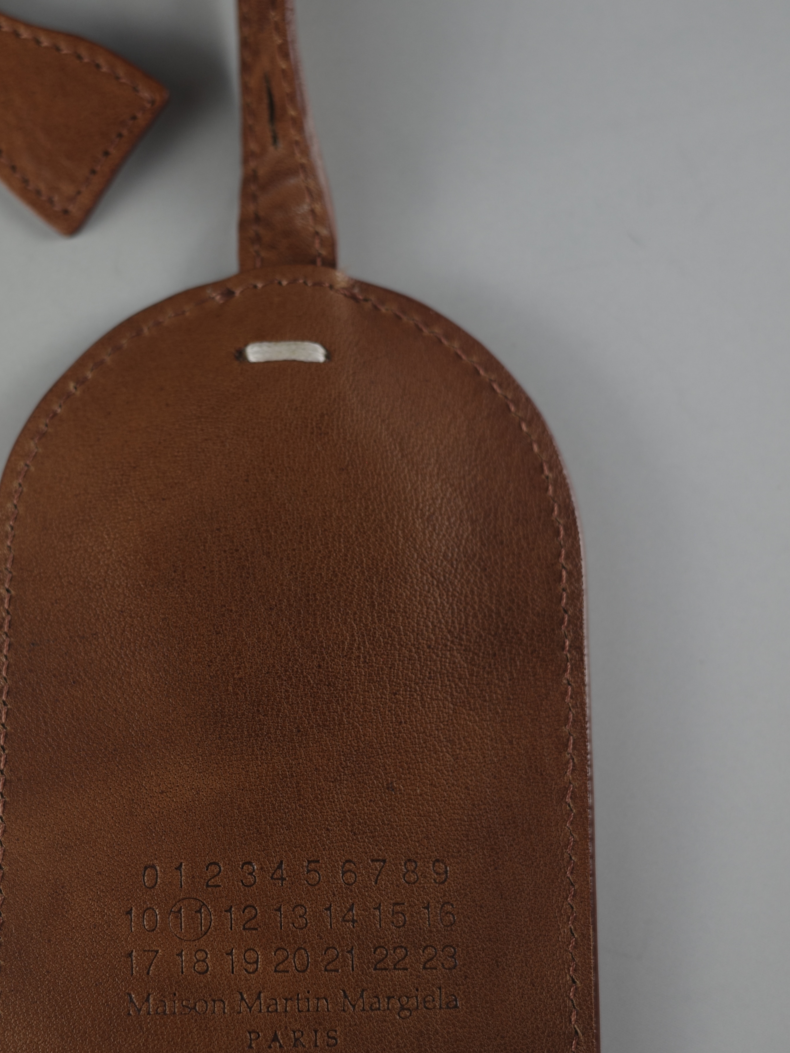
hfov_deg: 23.6
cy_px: 612
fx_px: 1886
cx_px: 292
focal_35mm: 62
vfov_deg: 31.1
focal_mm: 26
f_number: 2.8
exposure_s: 1/100
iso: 100
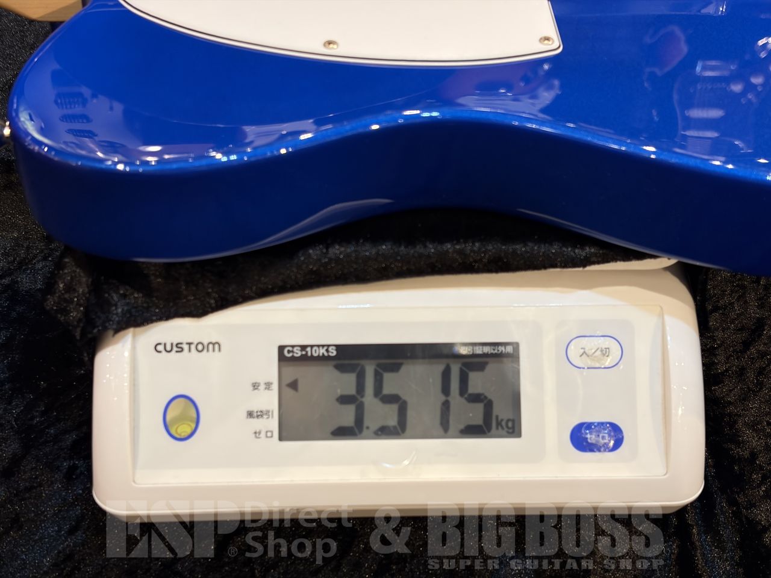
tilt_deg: -47.9
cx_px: 386
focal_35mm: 52
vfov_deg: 28.0
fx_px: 1158
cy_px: 289
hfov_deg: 36.8
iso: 64
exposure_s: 1/60
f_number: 1.6
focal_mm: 5.96
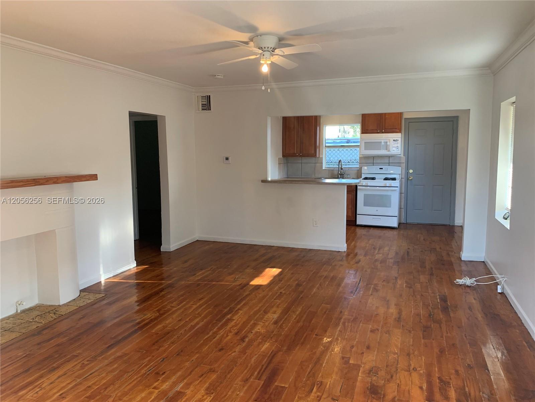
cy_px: 201
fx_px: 402
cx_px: 268
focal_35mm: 26
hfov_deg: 67.3
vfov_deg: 53.1
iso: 100
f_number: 1.8
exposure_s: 1/88
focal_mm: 4.25
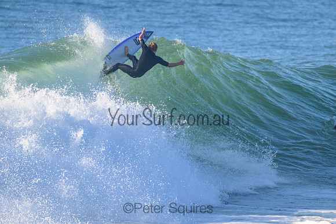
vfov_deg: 1.6
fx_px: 8171
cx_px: 184
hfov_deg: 2.4
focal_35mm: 875
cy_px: 123
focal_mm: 800
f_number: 11
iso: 2200
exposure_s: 1/2000
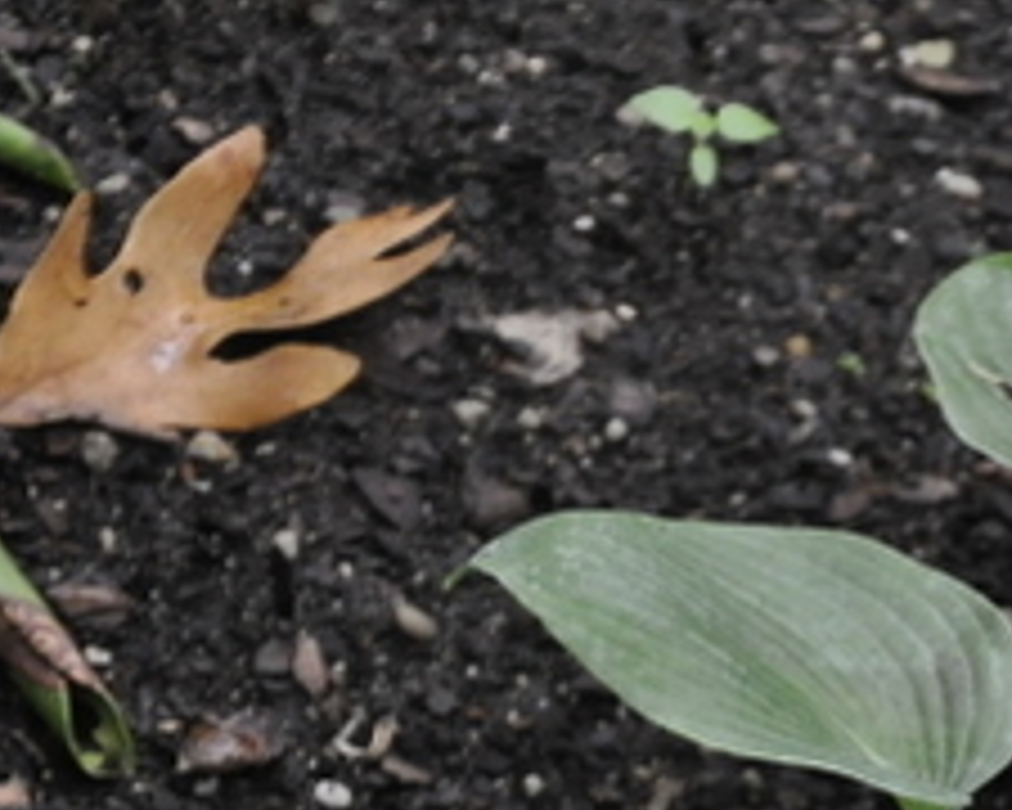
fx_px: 12010
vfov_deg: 3.8
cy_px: 1188
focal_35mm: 401
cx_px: 1304
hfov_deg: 4.8
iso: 1600
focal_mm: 80
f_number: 5.3
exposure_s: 1/80
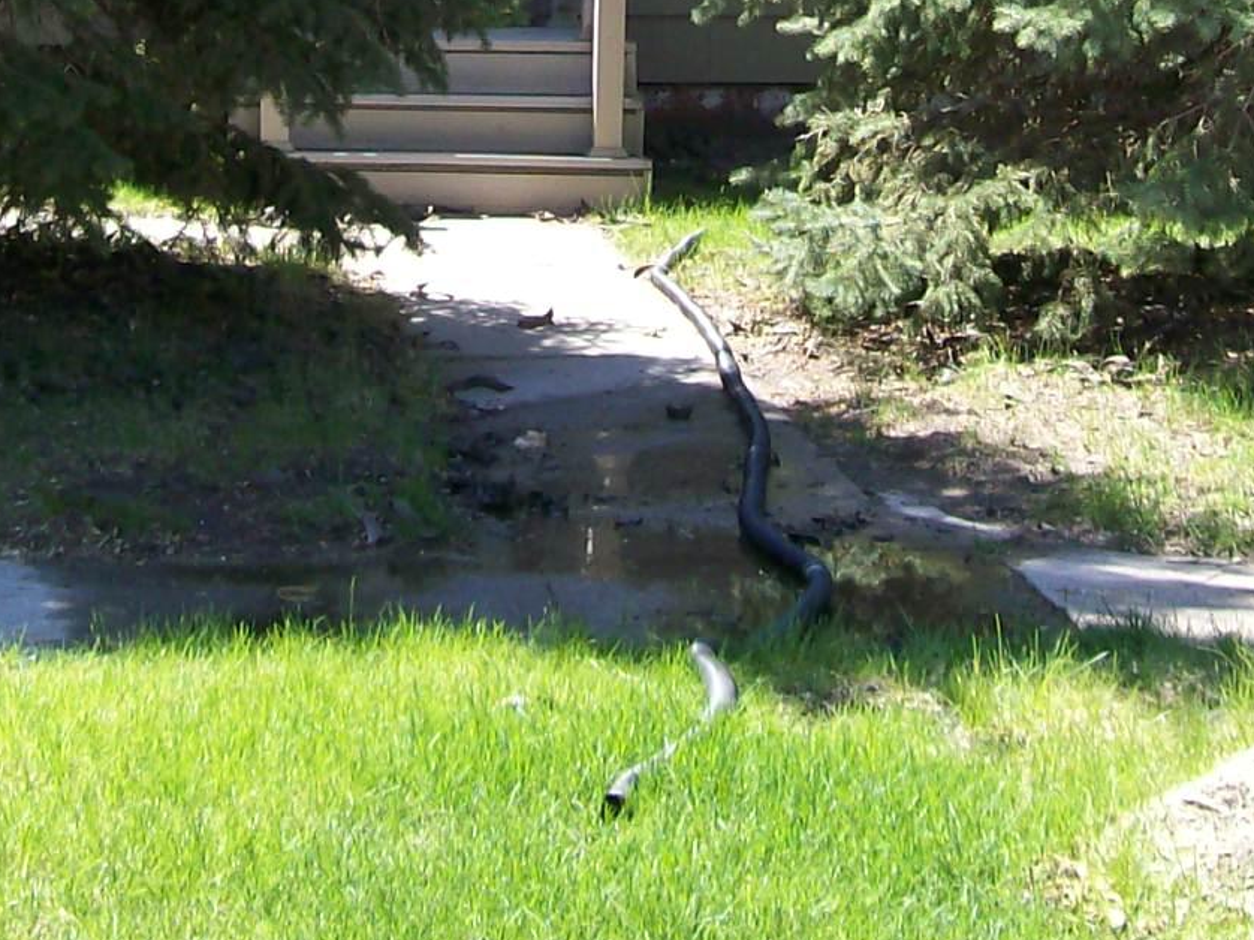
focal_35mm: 99
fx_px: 3585
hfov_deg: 19.8
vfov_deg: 14.3
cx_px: 639
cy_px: -296
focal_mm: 6
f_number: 2.7
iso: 80
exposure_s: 1/404
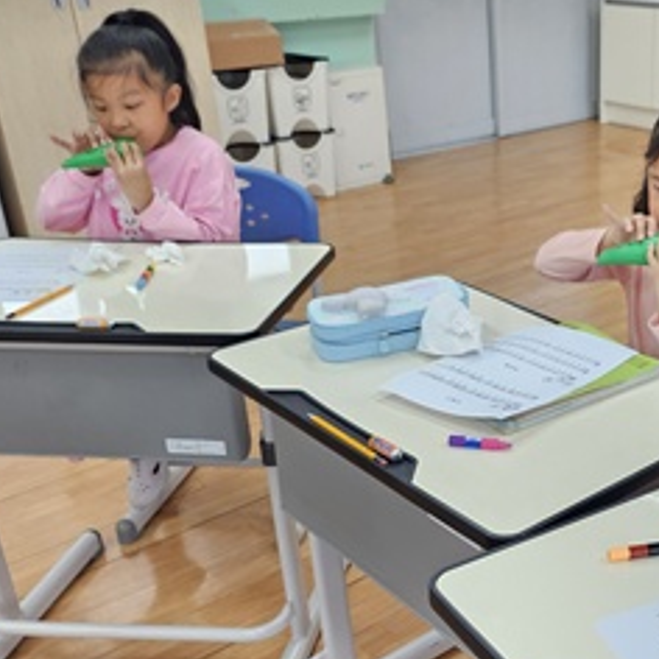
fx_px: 969
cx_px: 570
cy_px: 370
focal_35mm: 45
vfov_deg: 37.5
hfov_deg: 35.7
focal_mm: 5
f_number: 1.8
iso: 160
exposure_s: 1/120
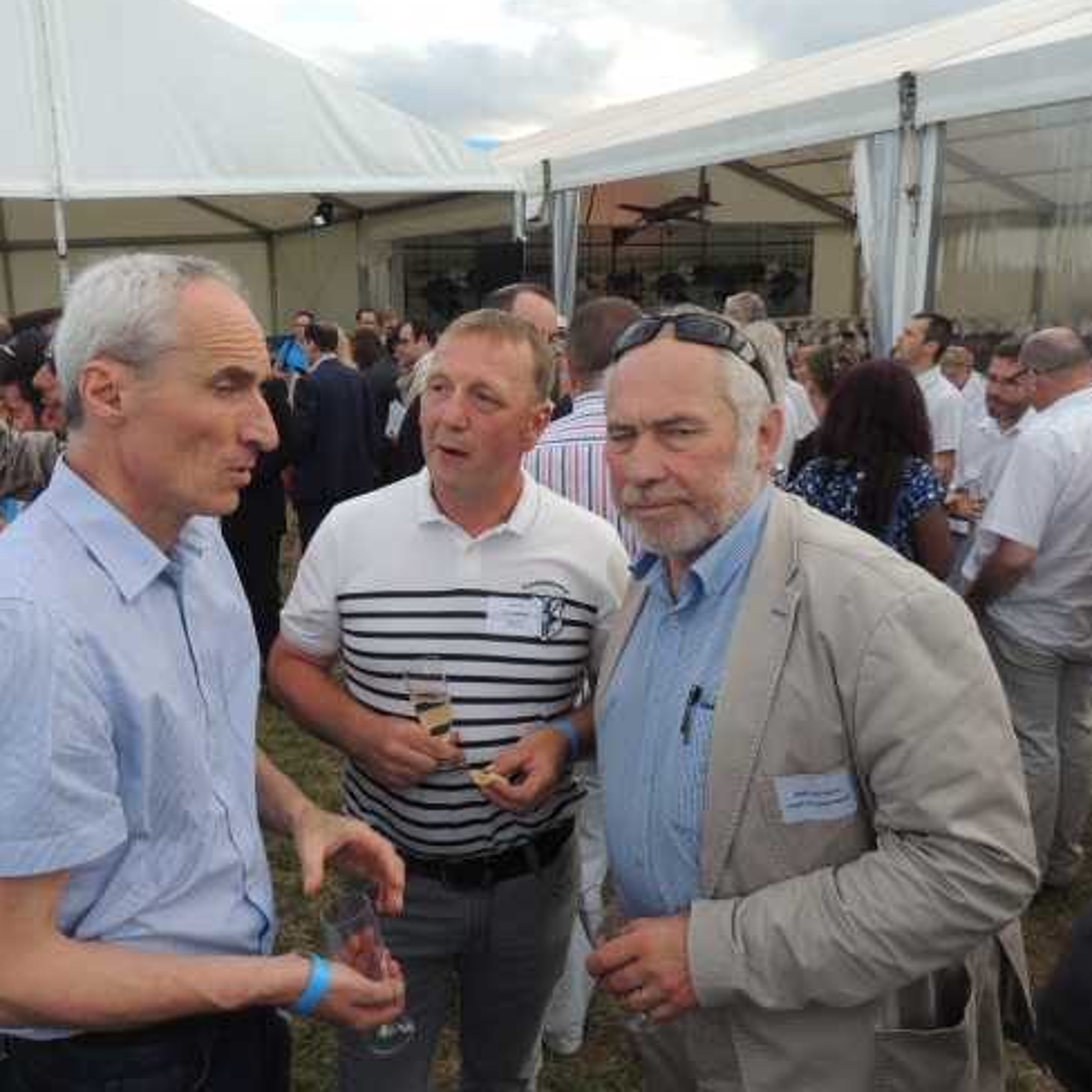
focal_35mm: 29
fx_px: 1035
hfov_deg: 54.8
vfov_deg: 55.6
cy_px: 546
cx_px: 386
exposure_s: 1/320
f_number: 3
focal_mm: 4.3
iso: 100
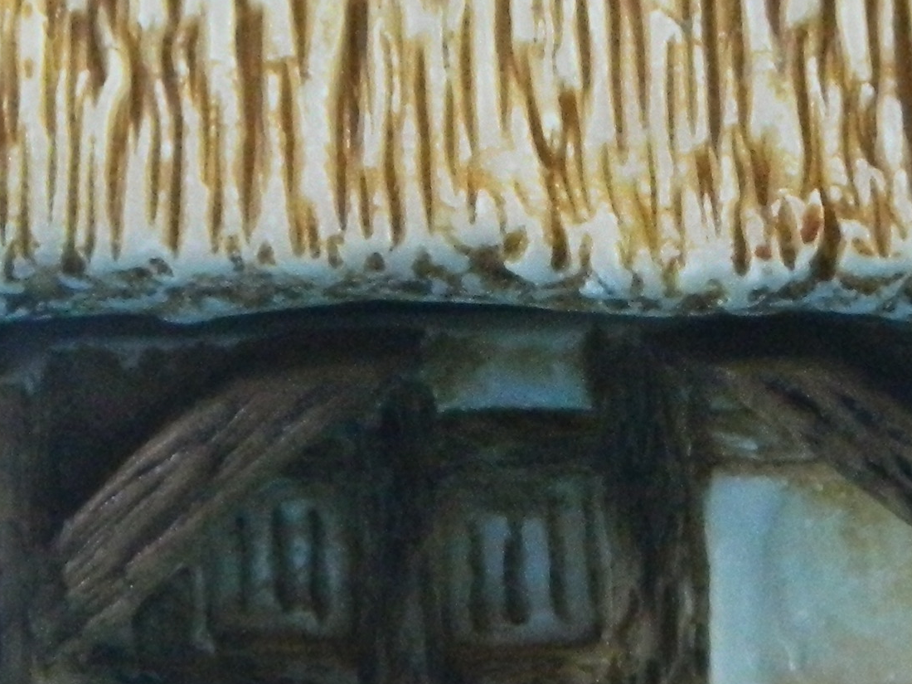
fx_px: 7245
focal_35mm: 275
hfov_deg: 7.2
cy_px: 305
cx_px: 573
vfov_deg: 5.4
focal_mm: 12.6
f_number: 4
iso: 400
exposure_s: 1/30
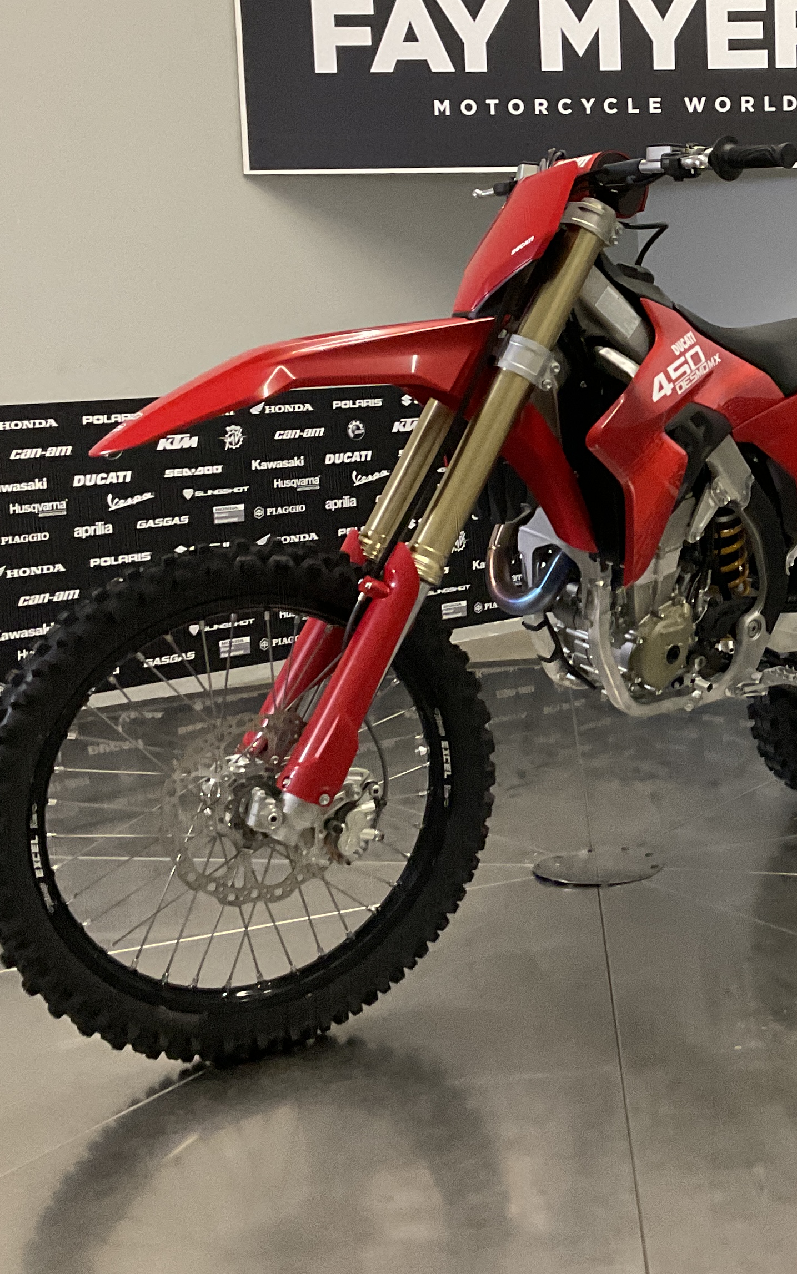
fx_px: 1876
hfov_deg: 23.1
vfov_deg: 37.3
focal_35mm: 54
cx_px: 778
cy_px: 466
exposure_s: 1/60
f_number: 1.8
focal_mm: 3
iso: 200
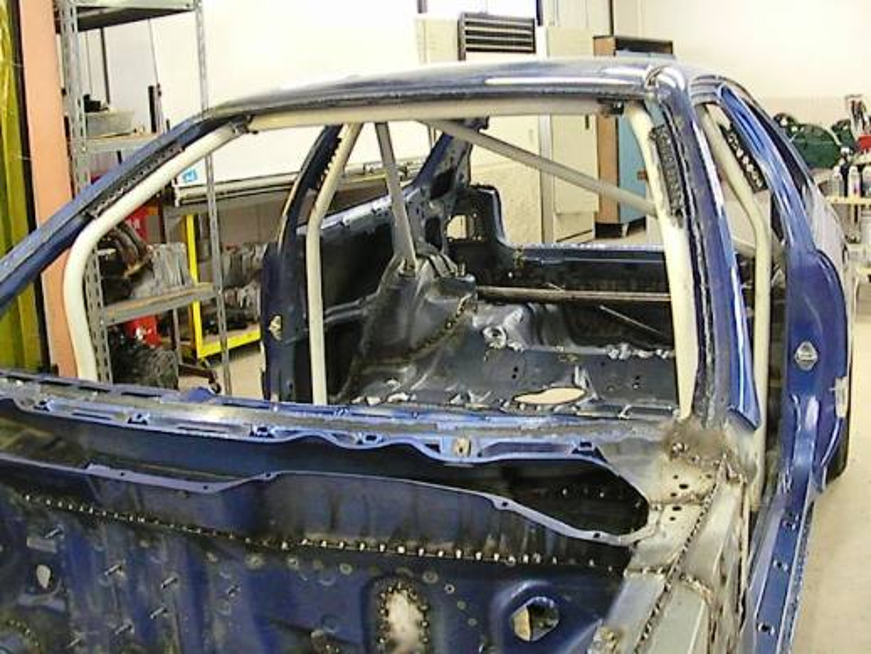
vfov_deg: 35.2
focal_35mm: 41
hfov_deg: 45.8
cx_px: 436
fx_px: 1032
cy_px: 327
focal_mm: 6.3
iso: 450
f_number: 3.5
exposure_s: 1/36.6
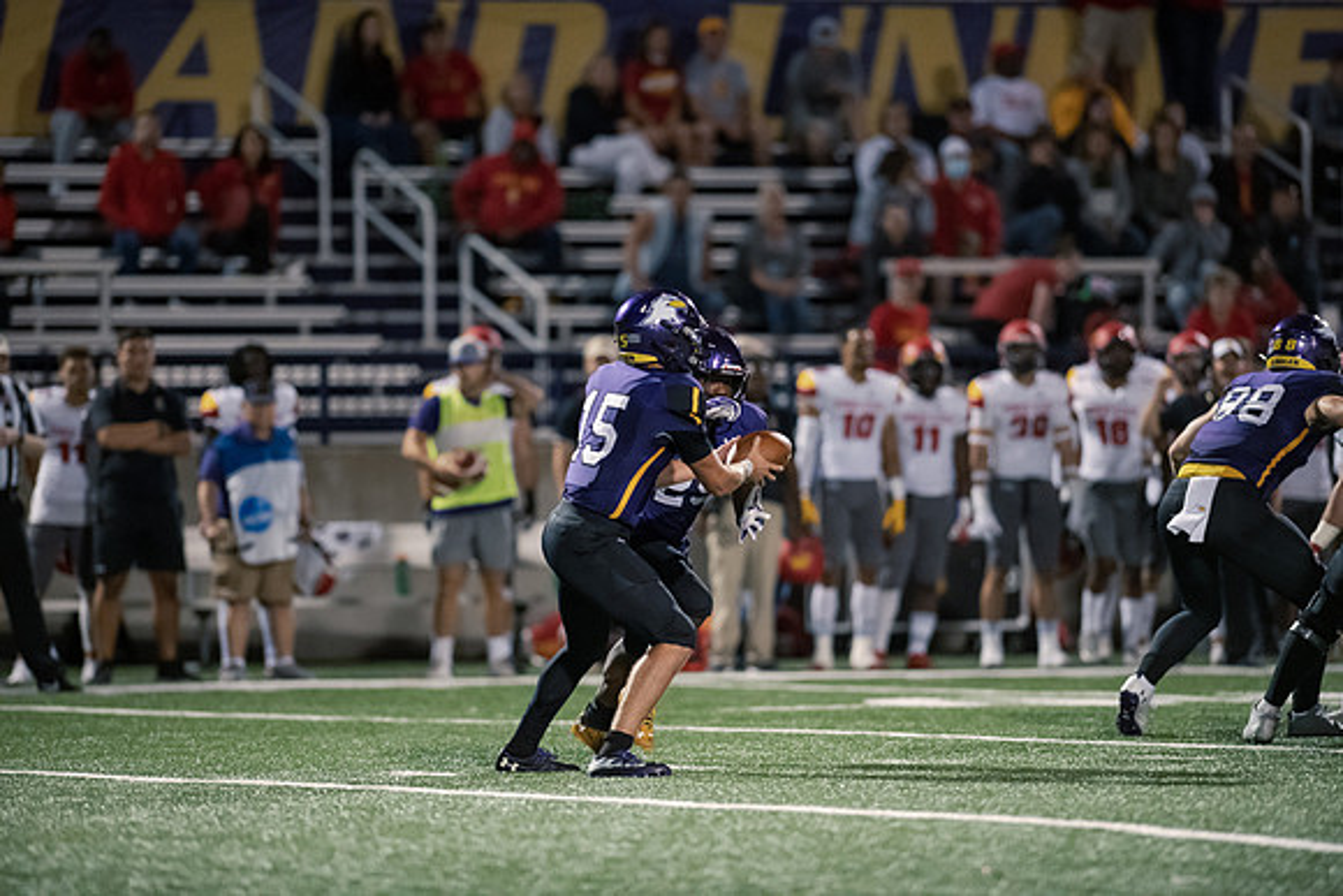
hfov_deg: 6.9
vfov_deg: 4.6
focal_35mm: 300
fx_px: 11194
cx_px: 672
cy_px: 448
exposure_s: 1/640
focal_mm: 300
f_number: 2.8
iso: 6400
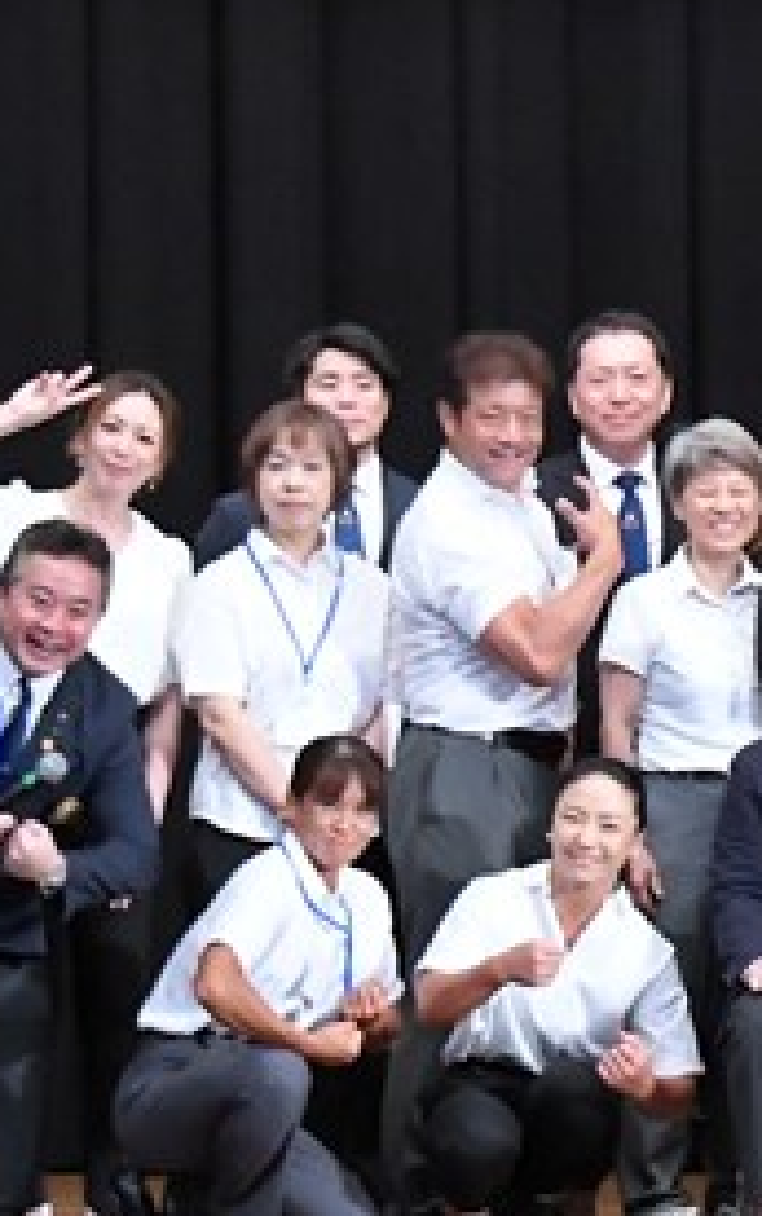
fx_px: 9947
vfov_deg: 7.0
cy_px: 736
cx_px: 1306
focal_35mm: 300
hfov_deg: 4.3
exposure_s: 1/400
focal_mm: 70
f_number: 5.6
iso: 8000
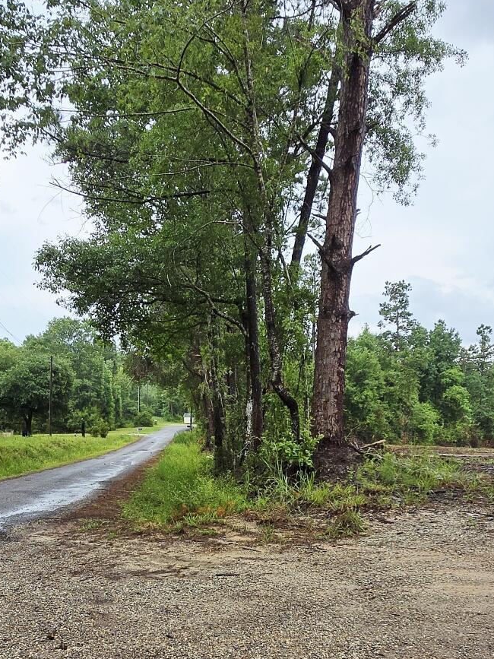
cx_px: 236
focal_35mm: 30
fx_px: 571
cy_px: 510
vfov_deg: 56.4
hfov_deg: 46.8
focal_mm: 1.7
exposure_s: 1/217
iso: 25
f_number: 2.2
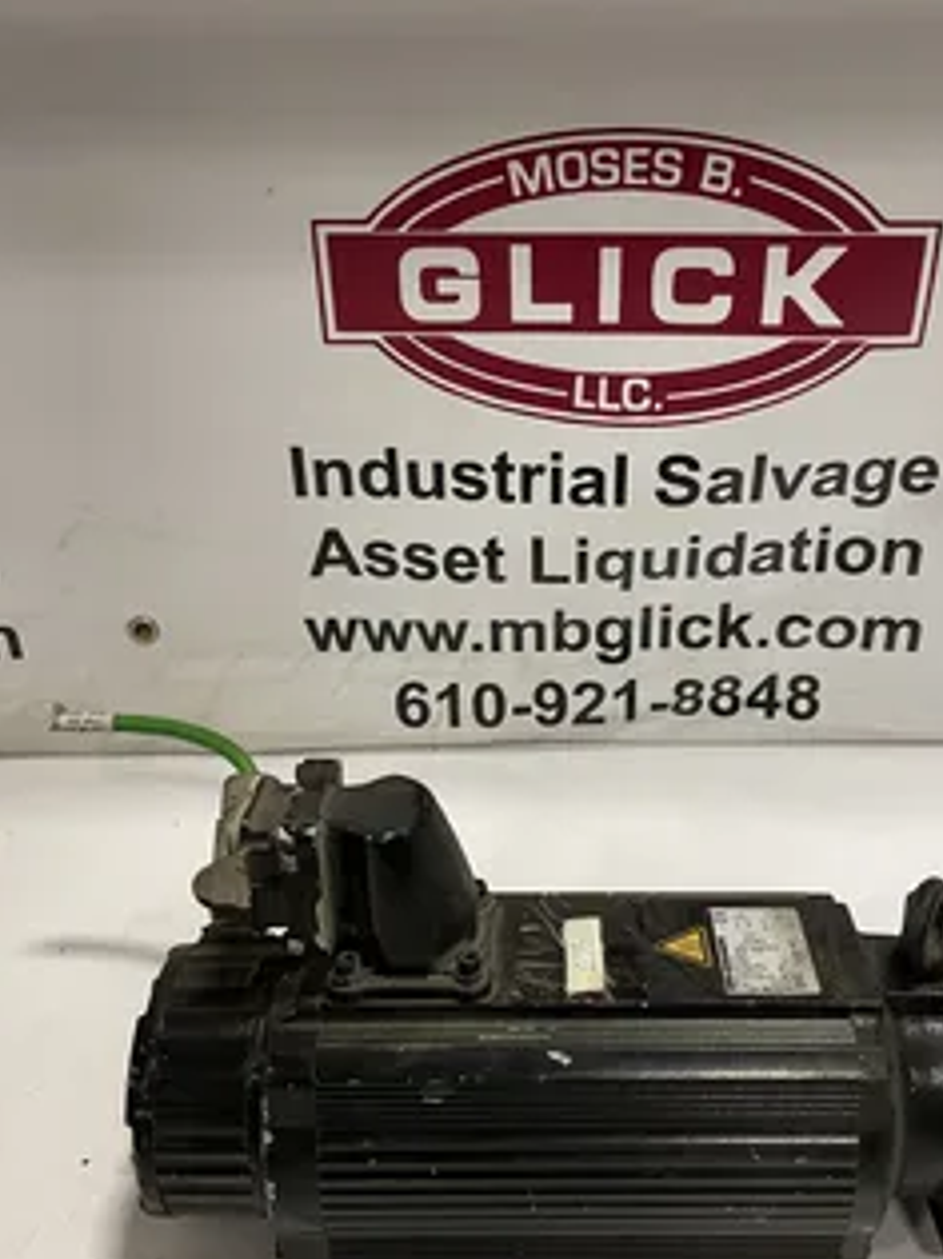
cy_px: 620
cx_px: 547
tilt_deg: -32.6
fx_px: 1199
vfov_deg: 55.4
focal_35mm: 33
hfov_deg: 42.8
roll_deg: +0.2
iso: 160
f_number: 1.6
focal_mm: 4.2
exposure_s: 1/60
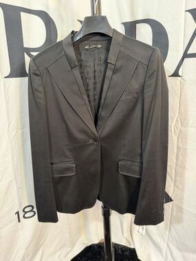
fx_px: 181
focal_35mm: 24
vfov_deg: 71.6
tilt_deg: -16.0
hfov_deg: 56.8
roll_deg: +2.2
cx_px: 98
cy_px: 130
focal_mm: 6.76
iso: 640
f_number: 1.78
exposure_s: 1/60
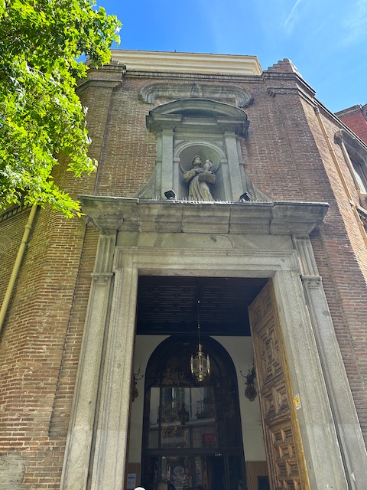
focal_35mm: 24
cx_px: 184
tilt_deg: +34.6
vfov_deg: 71.6
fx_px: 339
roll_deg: +1.1
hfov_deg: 56.8
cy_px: 245
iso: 80
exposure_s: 1/535
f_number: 1.78
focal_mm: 6.86
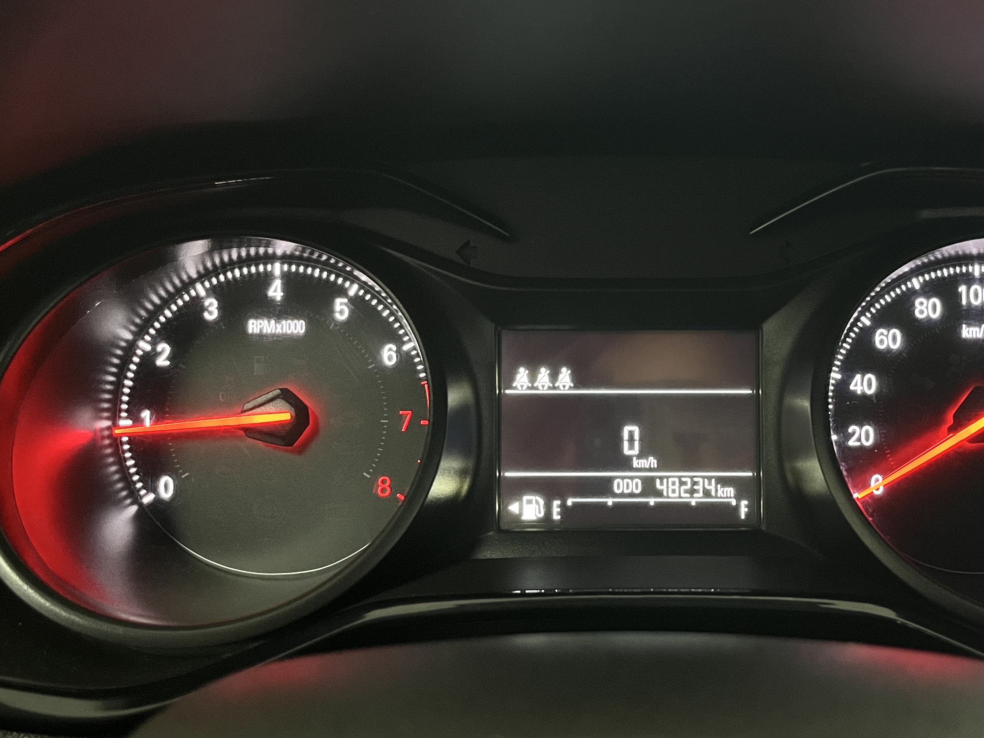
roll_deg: +0.0
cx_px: 639
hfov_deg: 50.6
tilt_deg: -17.9
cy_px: 404
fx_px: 1023
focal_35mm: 36
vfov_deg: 39.6
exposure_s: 1/30
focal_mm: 5.1
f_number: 1.6
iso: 1000
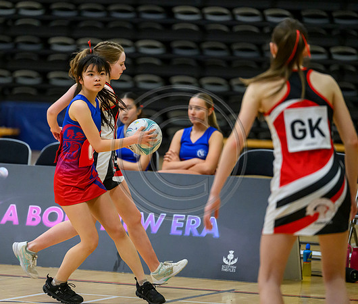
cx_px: 113
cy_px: 141
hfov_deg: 7.5
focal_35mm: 250
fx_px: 2718
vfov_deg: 6.4
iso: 5000
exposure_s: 1/1600
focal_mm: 200
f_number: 2.8
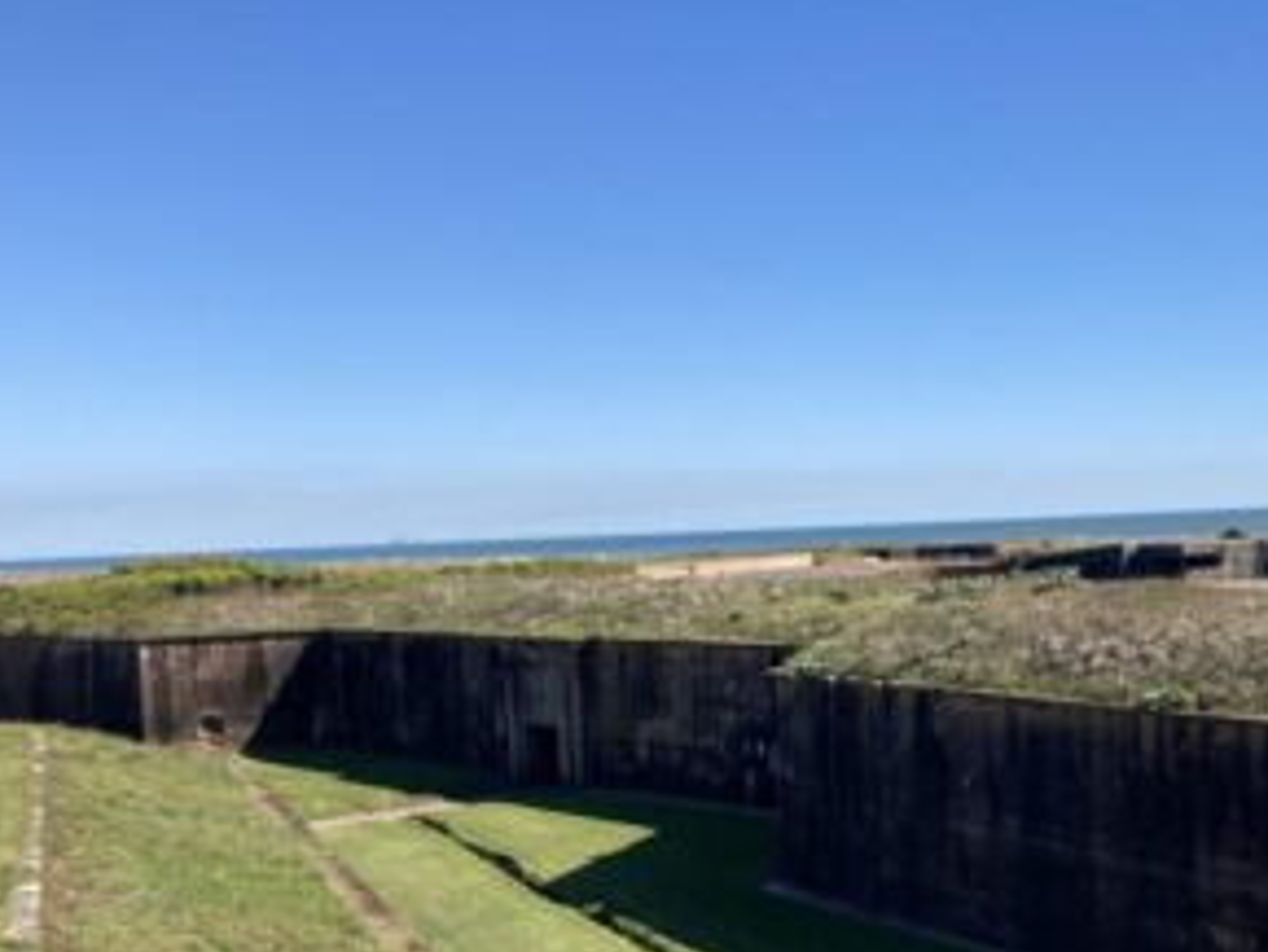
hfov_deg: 39.4
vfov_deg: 30.7
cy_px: 636
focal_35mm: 47
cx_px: 946
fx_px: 1722
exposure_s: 1/1779
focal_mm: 3.99
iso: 20
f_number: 1.8
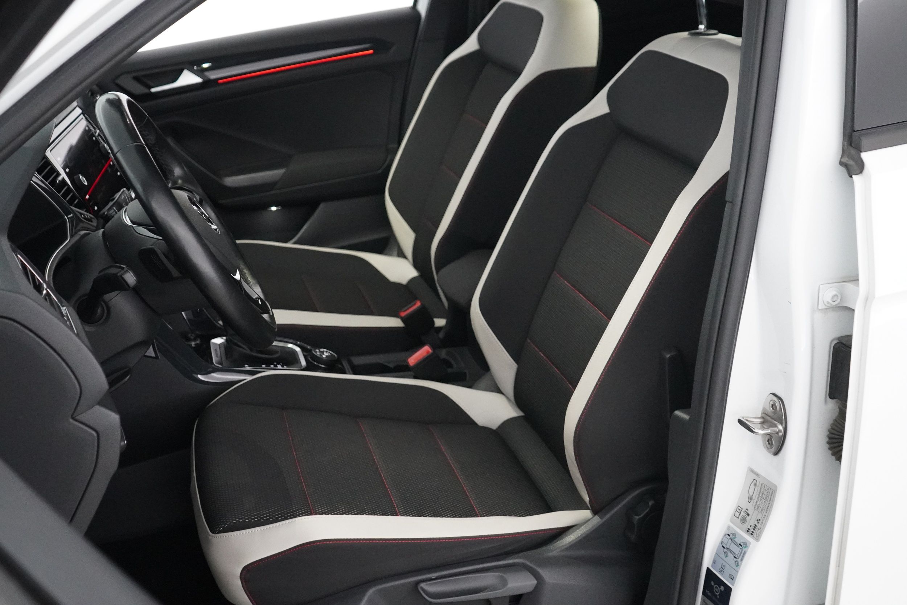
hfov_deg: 46.4
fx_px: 1058
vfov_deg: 31.9
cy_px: 302
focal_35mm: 42
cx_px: 454
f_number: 3.5
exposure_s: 1/100
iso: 6400
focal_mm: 28
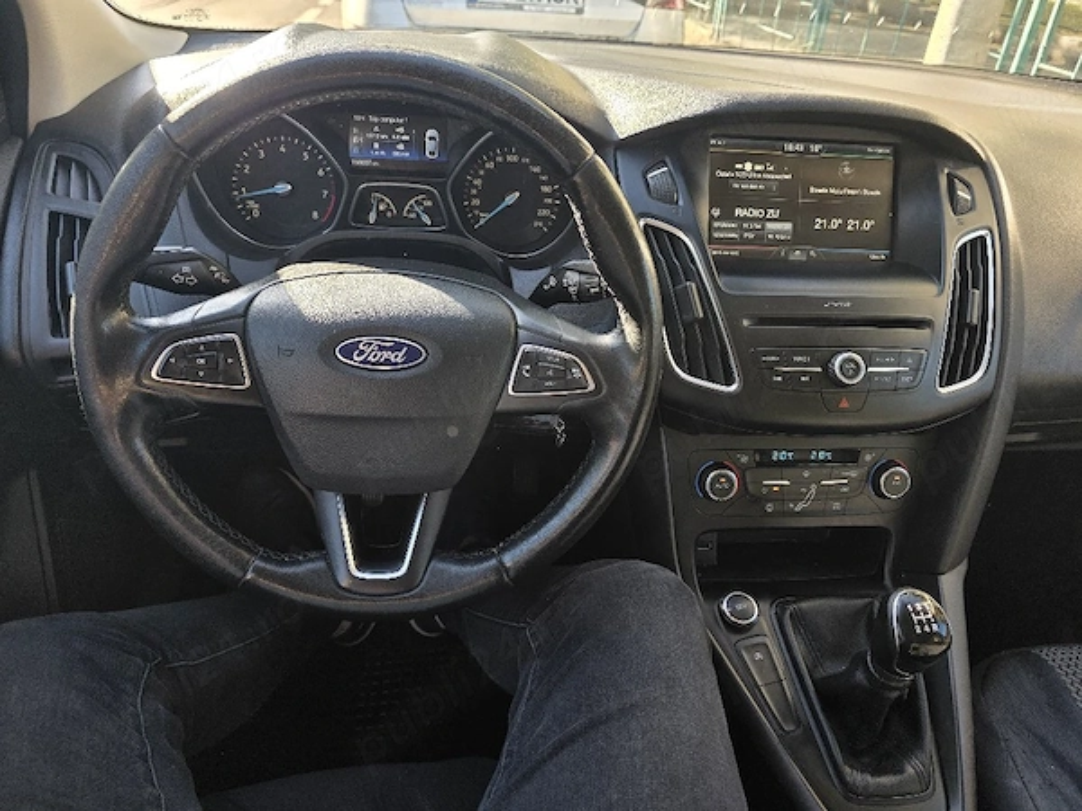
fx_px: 719
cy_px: 406
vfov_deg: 58.9
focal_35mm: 23
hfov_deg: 73.9
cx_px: 541
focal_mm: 6.3
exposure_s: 1/101
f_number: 1.7
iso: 32
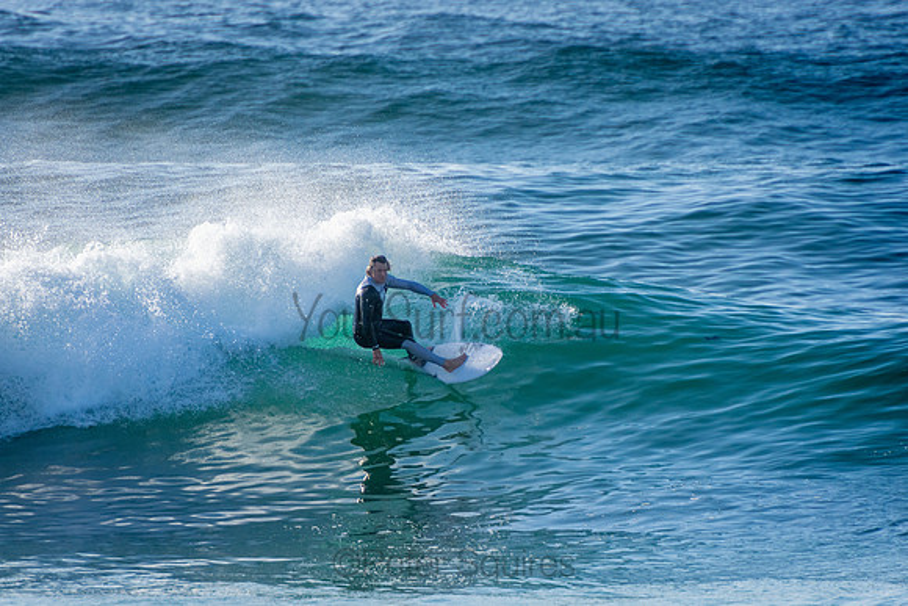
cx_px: 454
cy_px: 303
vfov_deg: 2.3
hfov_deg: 3.4
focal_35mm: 600
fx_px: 15136
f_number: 5.6
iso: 320
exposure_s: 1/2000
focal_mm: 400
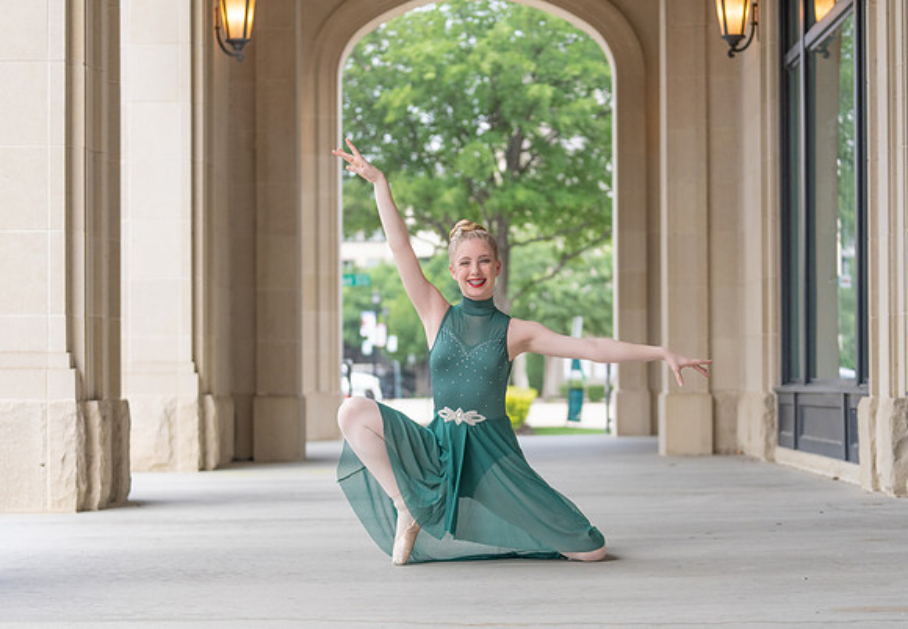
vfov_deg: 17.3
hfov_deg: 24.8
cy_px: 353
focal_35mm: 81
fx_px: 2064
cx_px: 479
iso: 400
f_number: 2.8
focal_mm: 70
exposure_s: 1/320
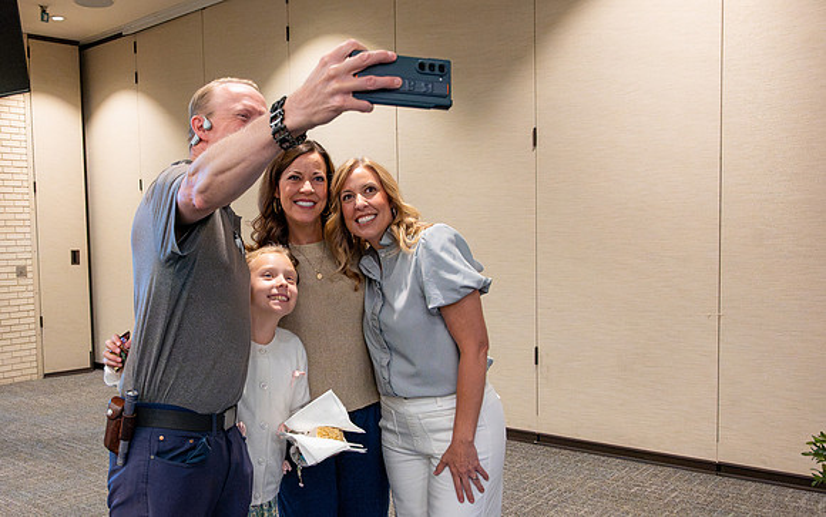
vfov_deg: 37.2
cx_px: 296
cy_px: 292
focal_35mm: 34
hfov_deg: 55.8
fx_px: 766
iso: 5000
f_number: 6.3
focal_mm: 24
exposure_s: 1/200
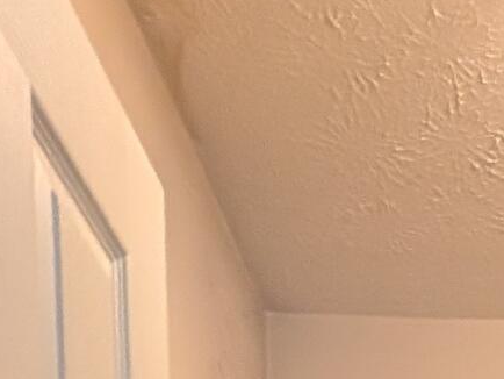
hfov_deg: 21.8
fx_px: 1209
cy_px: 1192
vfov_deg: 10.7
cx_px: 603
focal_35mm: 83
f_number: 1.7
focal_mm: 2.02
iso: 156
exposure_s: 1/50.5
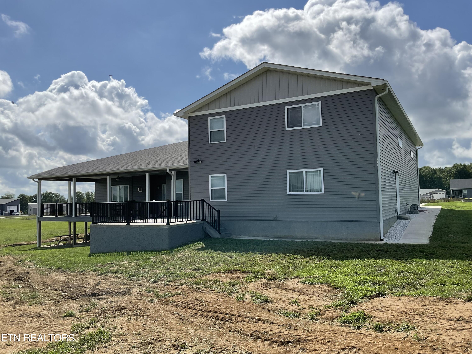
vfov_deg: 48.2
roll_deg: +1.0
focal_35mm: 29
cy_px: 177
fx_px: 395
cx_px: 236
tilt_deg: +3.5
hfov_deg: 61.7
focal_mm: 3
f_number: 1.8
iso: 16
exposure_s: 1/3788
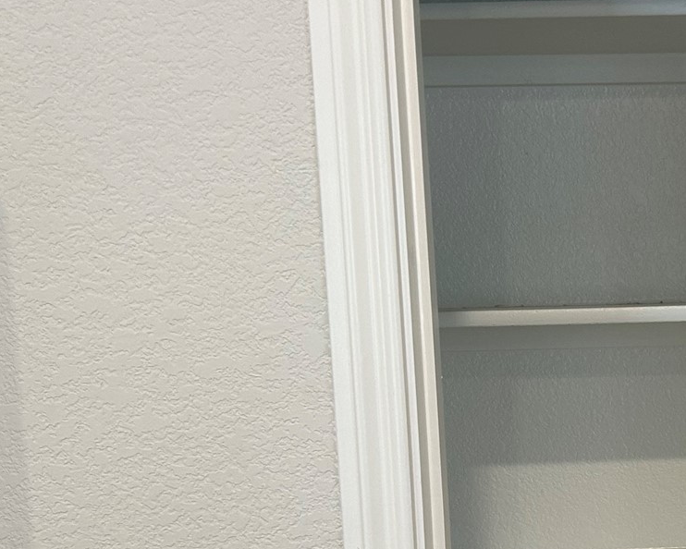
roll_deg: +1.6
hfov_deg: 25.1
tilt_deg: -7.8
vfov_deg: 21.4
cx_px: 764
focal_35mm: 70
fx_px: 1422
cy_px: 482
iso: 80
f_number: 1.5
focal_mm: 5.7
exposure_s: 1/60
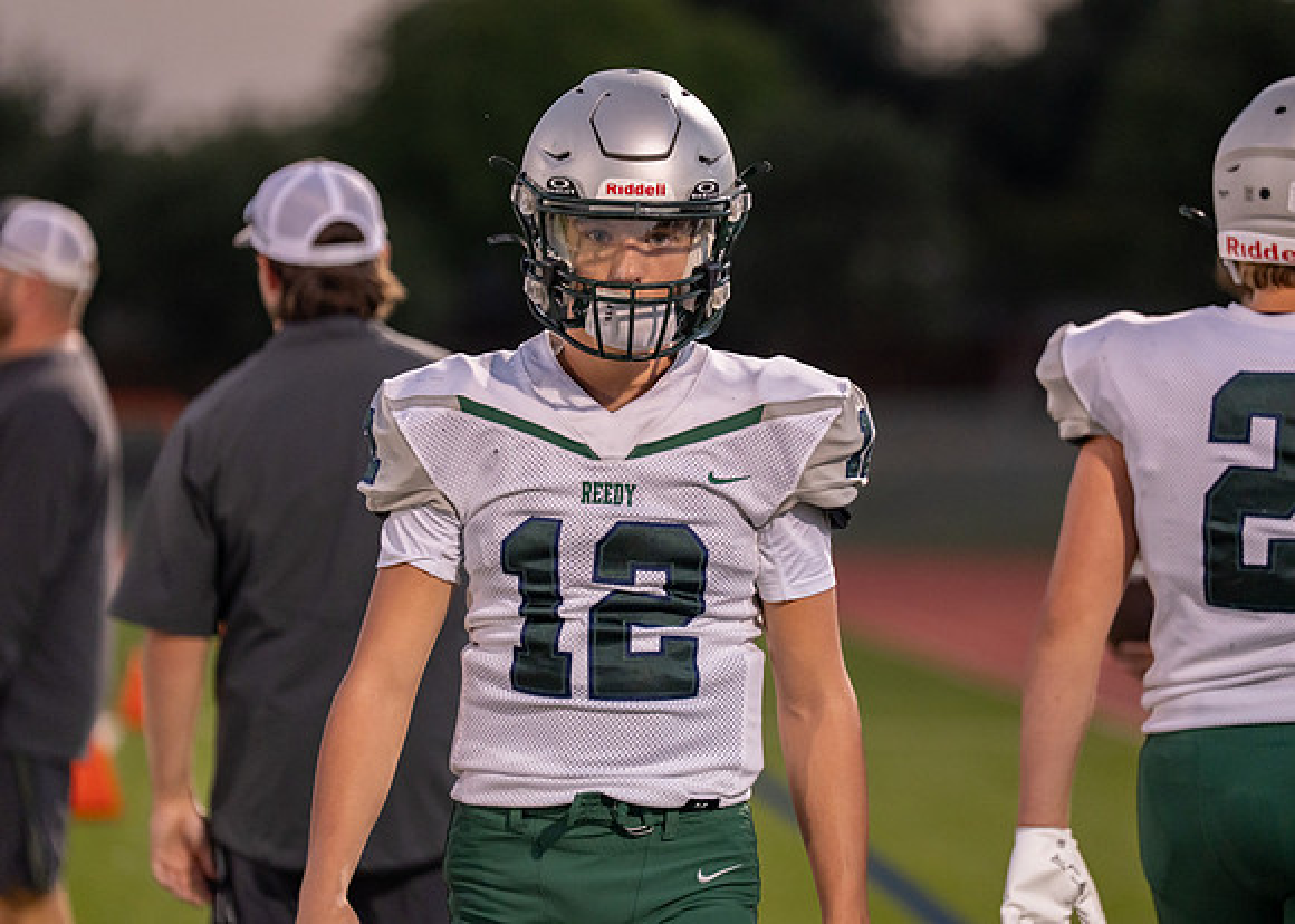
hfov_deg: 9.5
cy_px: 418
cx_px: 660
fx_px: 7787
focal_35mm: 212
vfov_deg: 6.8
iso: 1600
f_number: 2.8
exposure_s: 1/800
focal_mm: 170
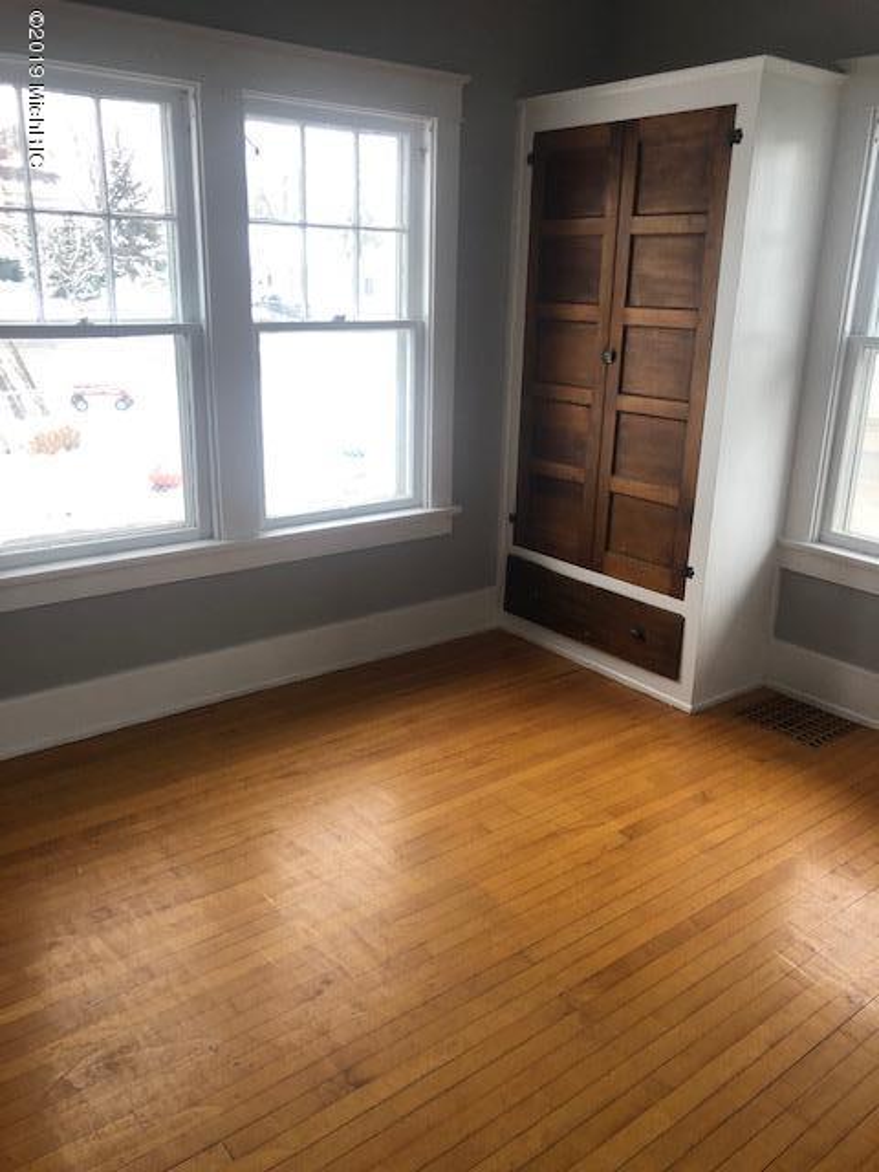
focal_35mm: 28
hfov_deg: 49.7
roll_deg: -1.8
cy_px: 586
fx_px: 948
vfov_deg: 63.4
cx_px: 440
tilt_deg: -18.4
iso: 32
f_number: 1.8
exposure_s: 1/24
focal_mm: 3.99
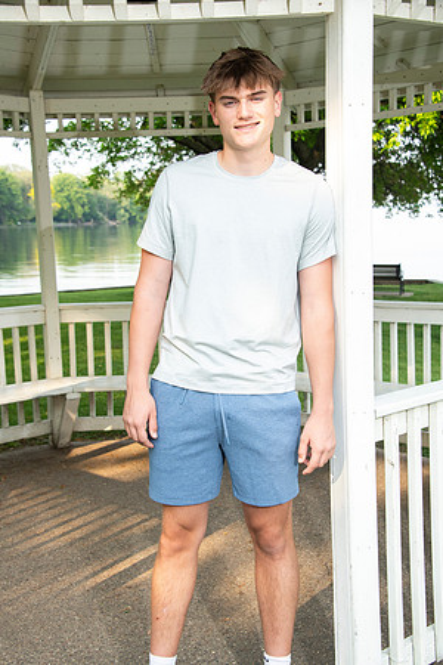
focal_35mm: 55
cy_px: 332
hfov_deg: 24.6
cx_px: 222
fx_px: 1015
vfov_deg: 36.2
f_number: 7.1
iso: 320
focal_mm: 55
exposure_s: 1/160
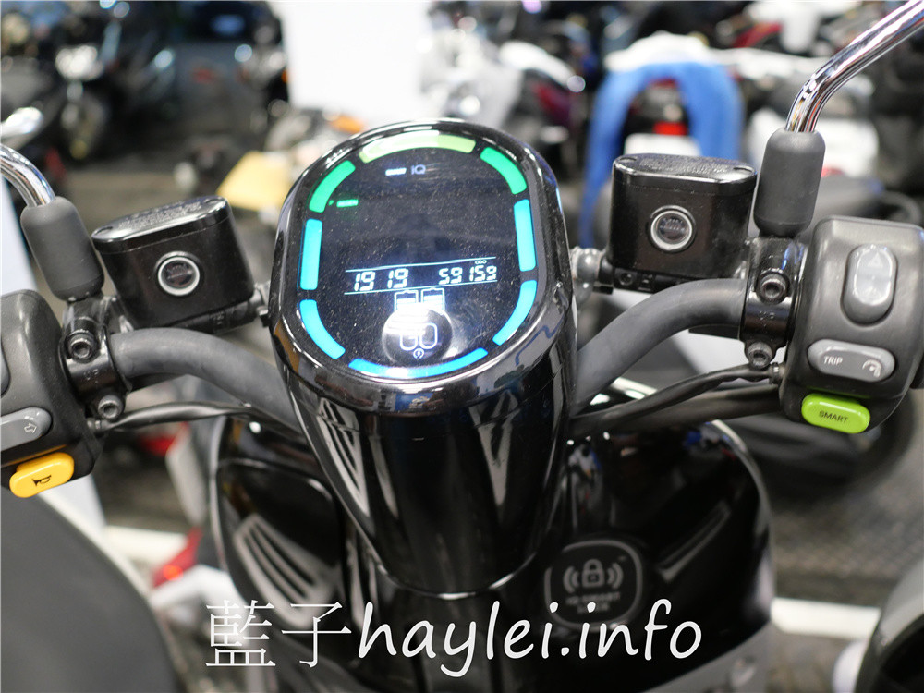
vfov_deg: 46.8
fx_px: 801
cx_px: 462
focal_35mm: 30
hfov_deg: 60.0
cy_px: 346
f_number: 1.7
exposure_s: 1/60
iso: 1000
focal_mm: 15
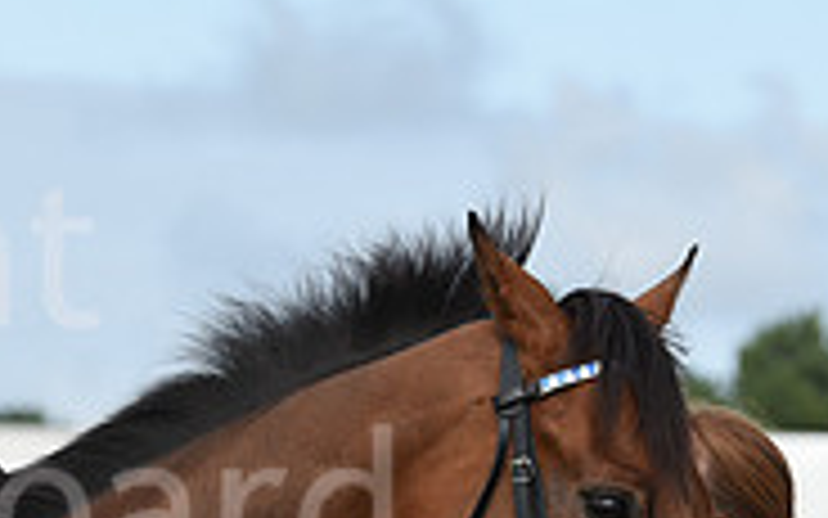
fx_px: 9794
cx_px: -180
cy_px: 547
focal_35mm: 434
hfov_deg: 4.8
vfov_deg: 3.0
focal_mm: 135
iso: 400
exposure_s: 1/2500
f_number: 5.6
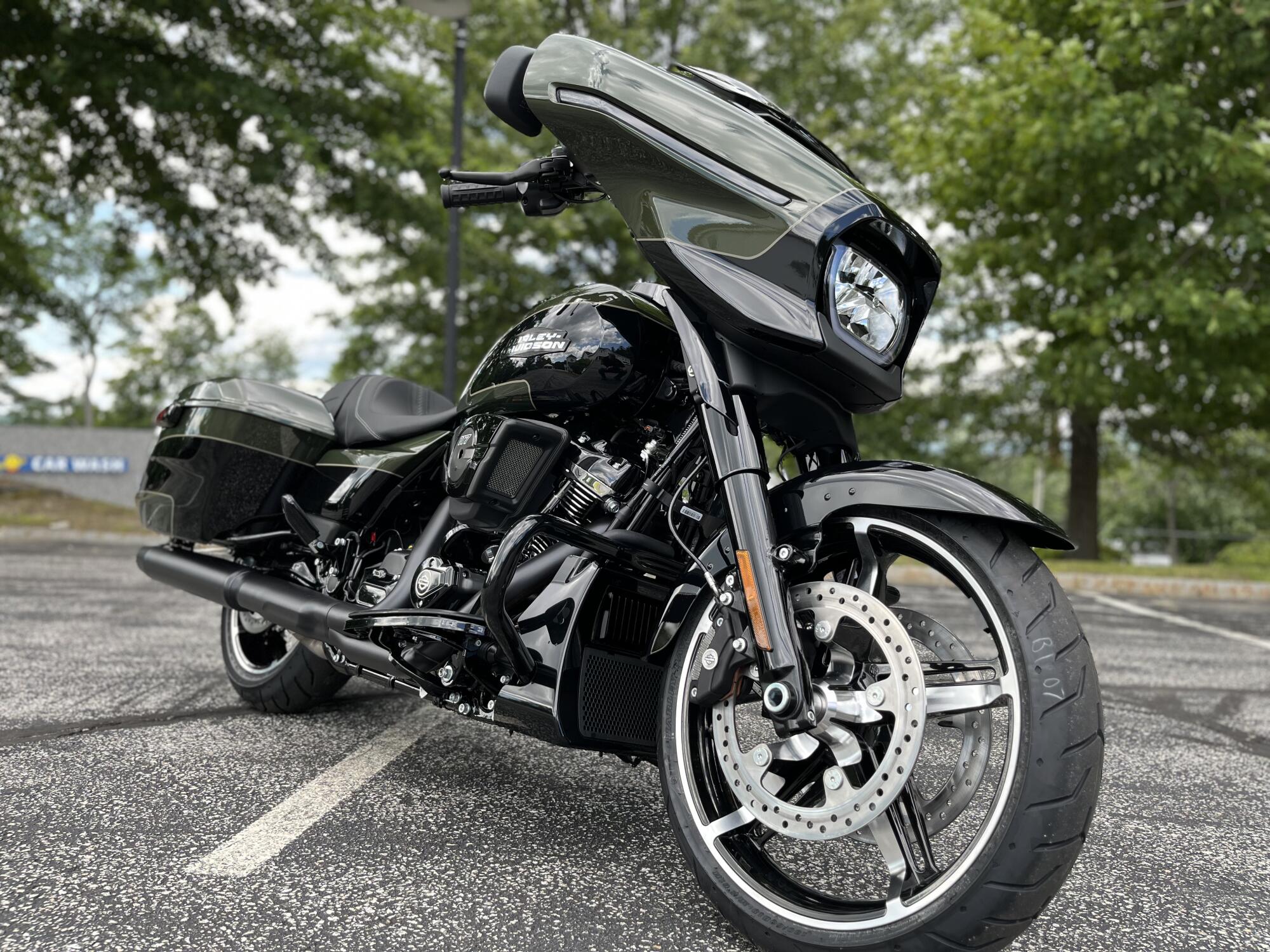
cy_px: 476
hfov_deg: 67.3
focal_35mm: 26
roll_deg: -1.7
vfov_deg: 53.1
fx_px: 954
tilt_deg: -1.4
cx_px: 635
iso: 50
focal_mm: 5.1
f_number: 1.6
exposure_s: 1/440
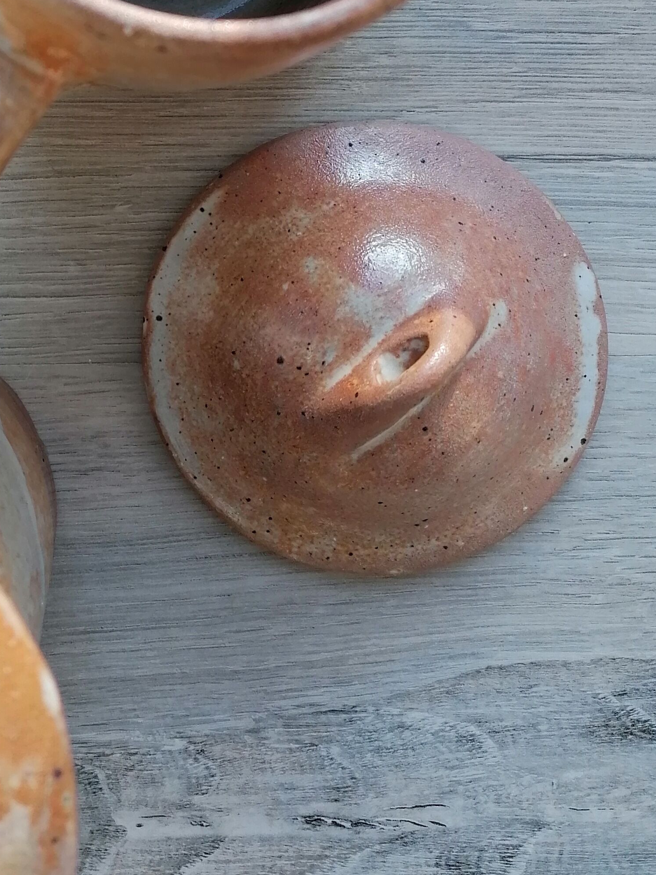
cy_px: 154
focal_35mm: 54
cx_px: 6
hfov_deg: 25.7
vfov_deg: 34.3
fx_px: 1364
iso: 80
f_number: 1.8
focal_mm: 4.75
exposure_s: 1/100
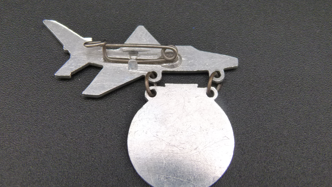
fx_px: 634
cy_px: 91
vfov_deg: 16.8
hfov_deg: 29.3
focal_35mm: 72
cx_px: 176
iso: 160
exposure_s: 1/80
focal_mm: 9.4
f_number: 3.2
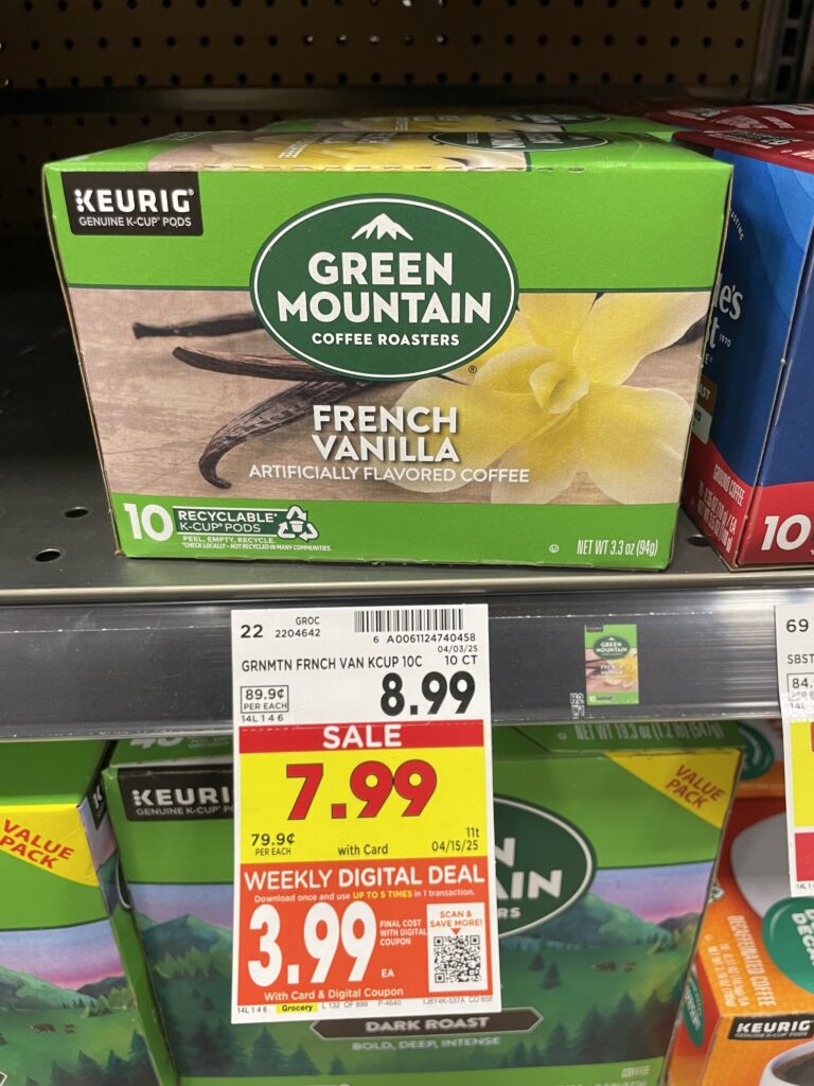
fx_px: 815
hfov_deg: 53.1
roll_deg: +0.0
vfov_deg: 67.3
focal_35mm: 26
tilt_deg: -31.4
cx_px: 407
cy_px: 543
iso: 125
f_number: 1.6
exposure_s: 1/60
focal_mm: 4.2
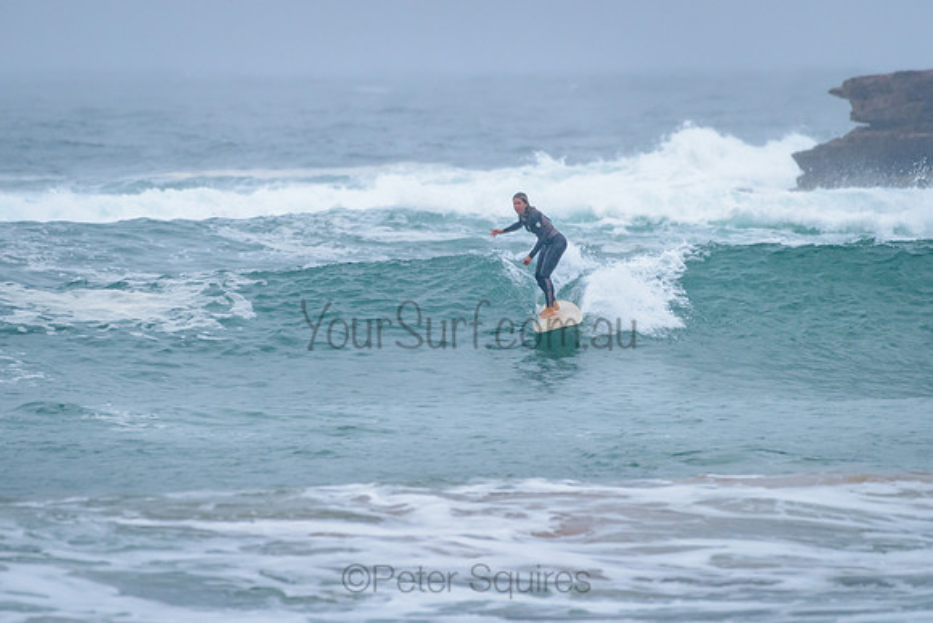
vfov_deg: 2.2
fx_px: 15897
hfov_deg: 3.4
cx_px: 517
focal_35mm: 613
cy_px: 285
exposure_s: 1/1250
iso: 1250
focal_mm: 500
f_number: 5.6
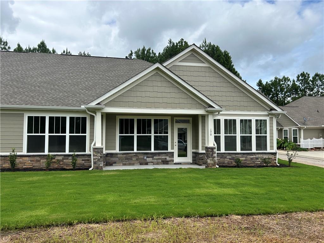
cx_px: 162
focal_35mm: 26
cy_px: 122
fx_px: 243
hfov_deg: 67.3
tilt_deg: +3.0
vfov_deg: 53.1
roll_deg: -0.2
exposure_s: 1/3831
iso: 50
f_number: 1.5
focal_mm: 5.7
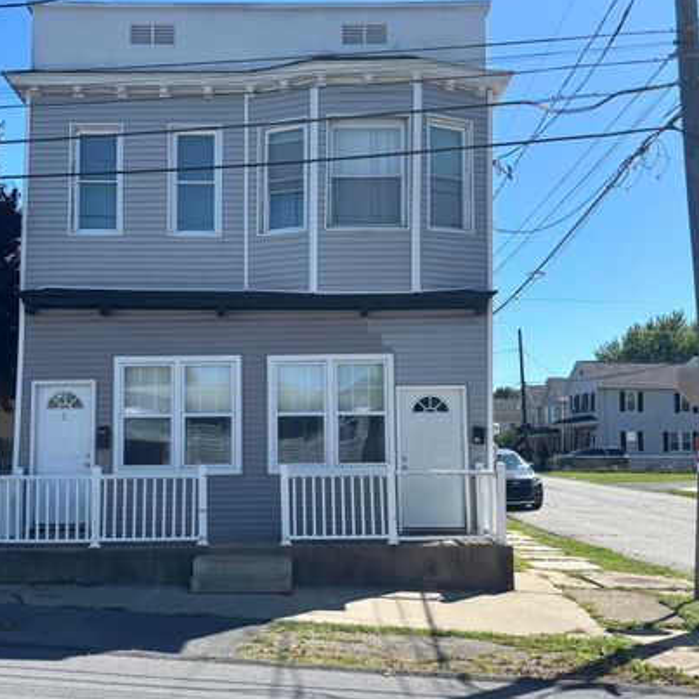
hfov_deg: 43.7
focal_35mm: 38
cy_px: 391
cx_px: 288
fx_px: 868
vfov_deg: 43.8
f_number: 1.6
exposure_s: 1/2451
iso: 50
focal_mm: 5.96
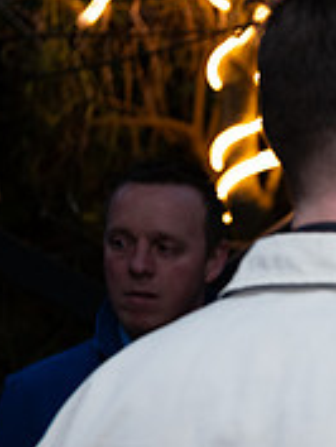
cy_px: 398
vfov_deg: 12.0
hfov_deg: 8.7
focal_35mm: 164
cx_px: 573
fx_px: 2120
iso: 800
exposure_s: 1/160
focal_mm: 52
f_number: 3.5
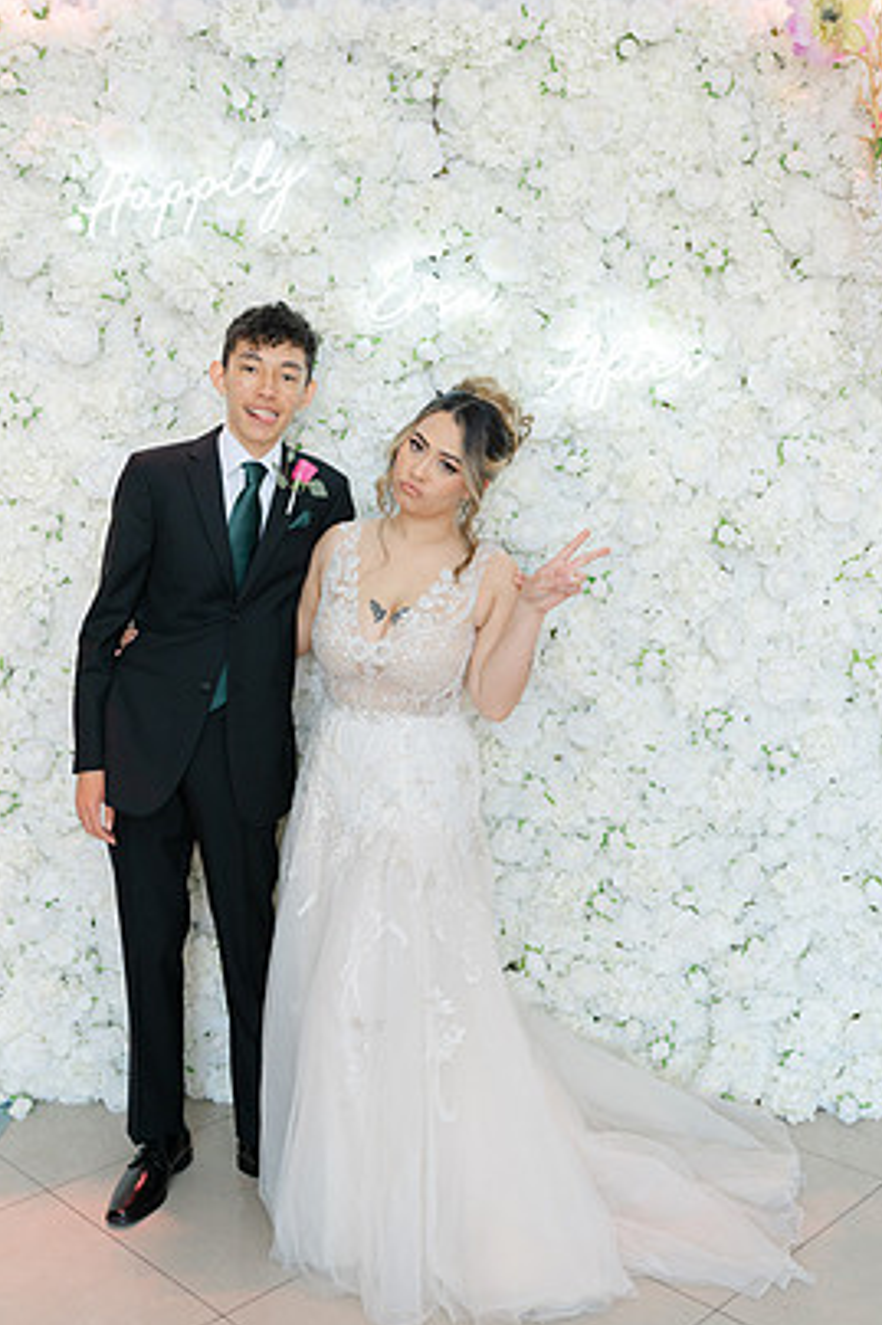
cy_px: 626
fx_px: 1434
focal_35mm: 39
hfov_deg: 34.2
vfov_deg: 49.5
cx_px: 433
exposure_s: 1/160
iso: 400
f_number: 4
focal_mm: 35
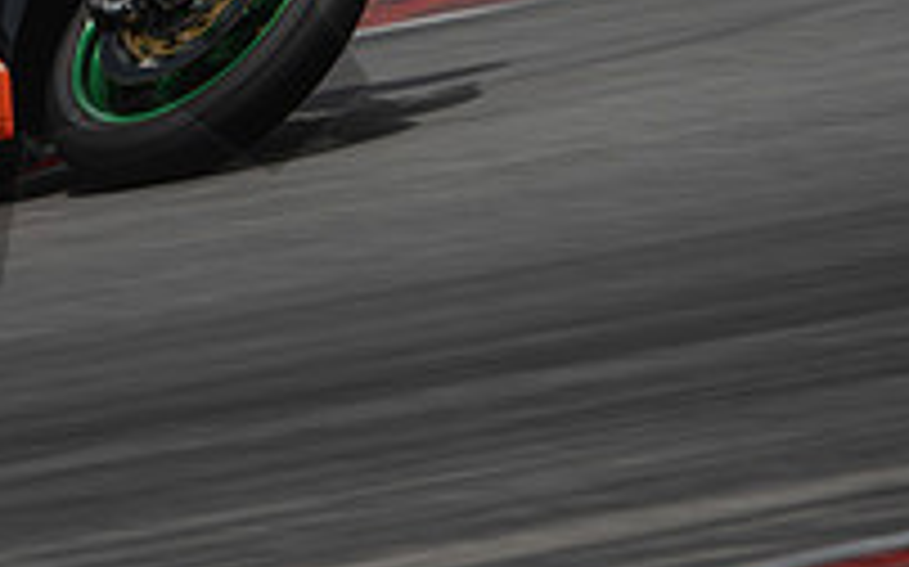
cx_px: -68
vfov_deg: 1.5
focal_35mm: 877
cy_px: -259
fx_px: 21714
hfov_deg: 2.4
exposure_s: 1/200
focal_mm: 200
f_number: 9
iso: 125
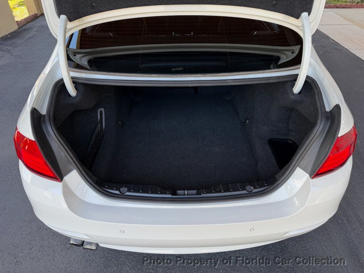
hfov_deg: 71.6
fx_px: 252
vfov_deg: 56.8
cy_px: 136
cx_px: 182
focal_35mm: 24
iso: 80
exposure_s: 1/295
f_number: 1.78
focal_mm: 6.76
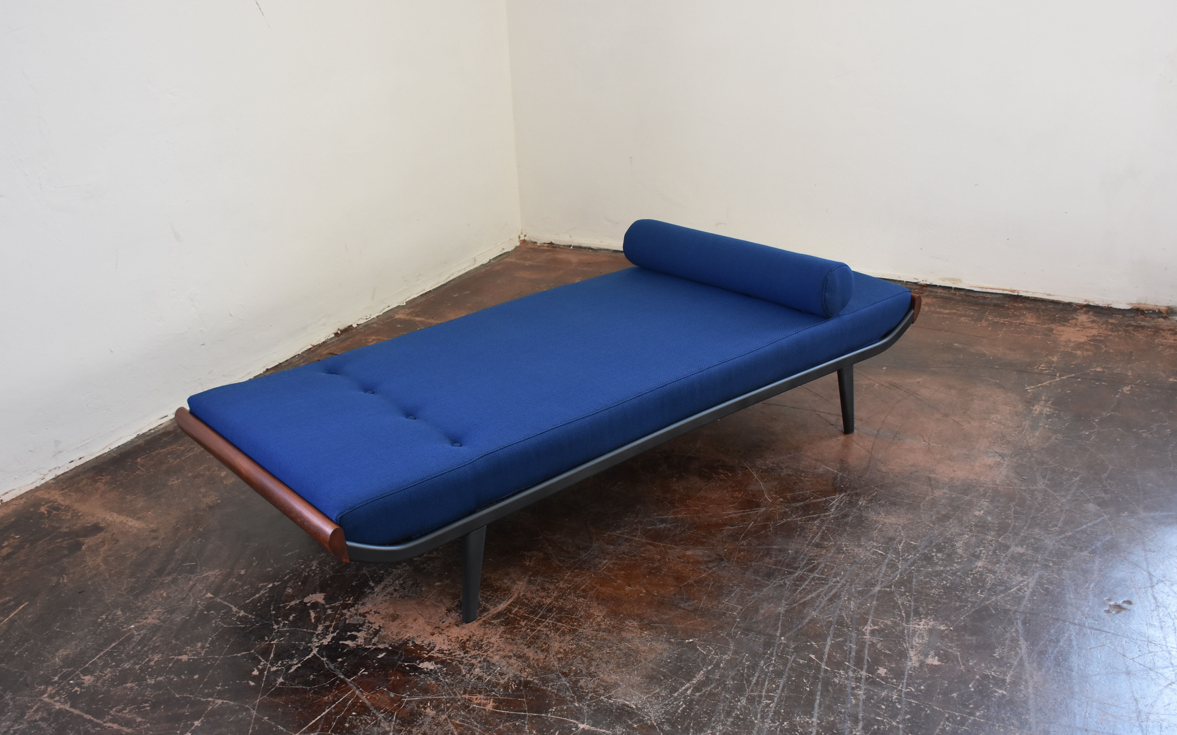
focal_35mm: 34
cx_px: 594
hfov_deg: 56.7
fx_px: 1091
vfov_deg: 37.3
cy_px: 388
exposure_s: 1/100
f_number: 5
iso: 800
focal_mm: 22
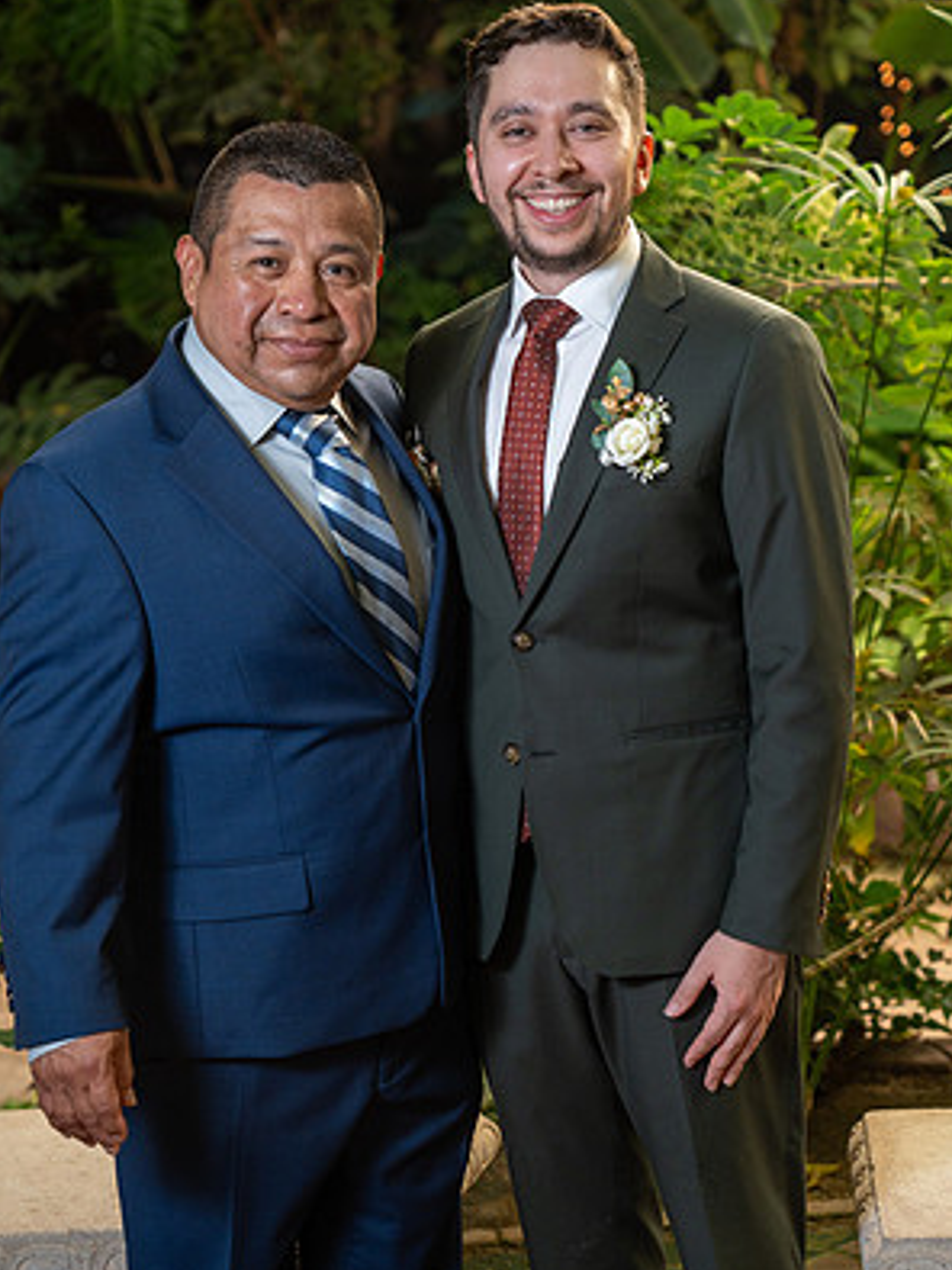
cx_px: 476
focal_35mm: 80
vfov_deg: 24.4
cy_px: 572
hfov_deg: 18.4
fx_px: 2935
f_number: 4
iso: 500
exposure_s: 1/200
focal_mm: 73
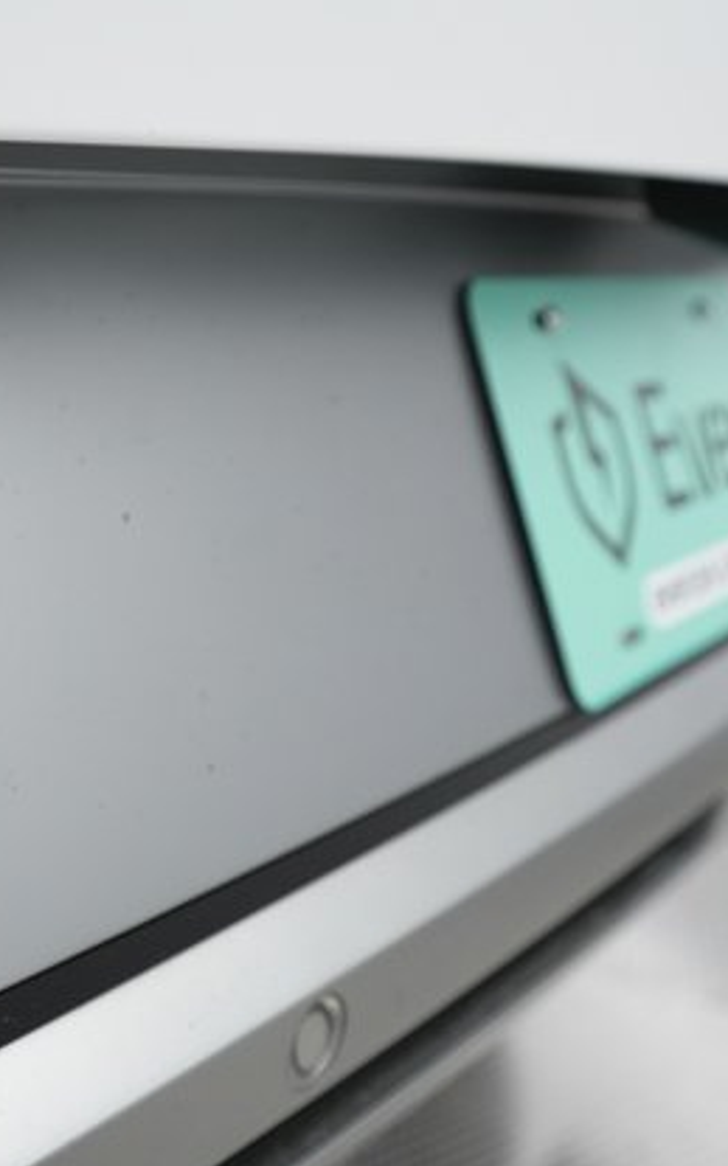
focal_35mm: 44
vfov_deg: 45.3
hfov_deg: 27.6
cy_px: 576
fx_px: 1398
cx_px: 8
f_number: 4.5
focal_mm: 28
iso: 1600
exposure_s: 1/100
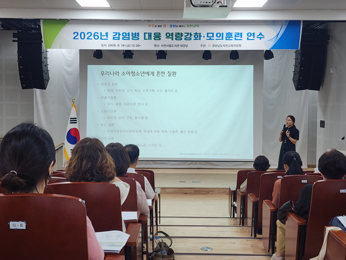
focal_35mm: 23
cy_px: 130
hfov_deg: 73.9
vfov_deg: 58.9
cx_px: 173
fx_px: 230
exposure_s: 1/60
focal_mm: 6.4
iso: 64
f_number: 1.8
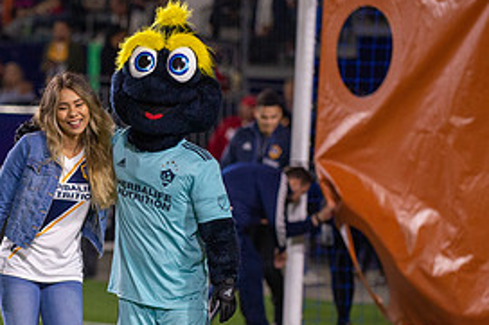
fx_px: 4059
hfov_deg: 6.9
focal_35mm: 299
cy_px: 207
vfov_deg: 4.6
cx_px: 149
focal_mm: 140
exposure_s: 1/2500
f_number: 2.8
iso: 1600
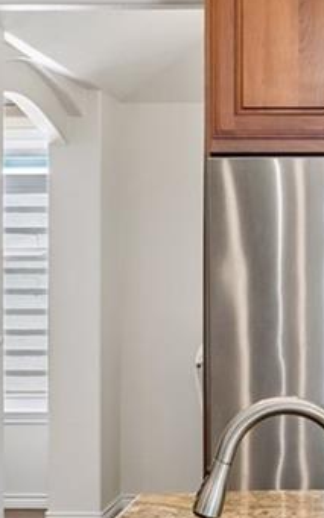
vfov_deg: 18.9
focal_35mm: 110
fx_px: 1555
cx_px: 359
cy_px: 290
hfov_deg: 11.7
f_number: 9
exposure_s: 1/6
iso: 400
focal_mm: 23
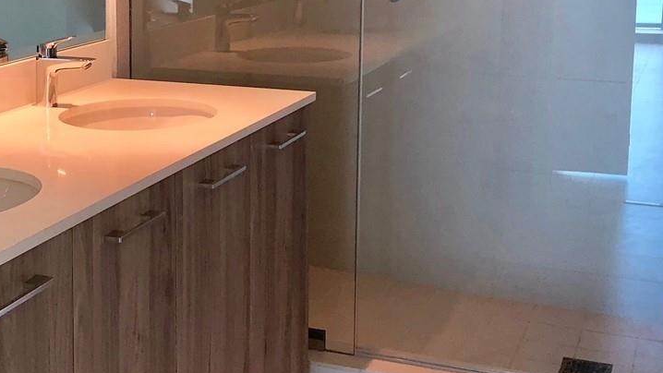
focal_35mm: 68
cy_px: 74
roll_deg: +0.0
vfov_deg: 17.6
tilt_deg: -7.9
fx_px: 1196
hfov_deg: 29.9
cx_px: 94
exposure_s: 1/60
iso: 50
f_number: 1.8
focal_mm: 4
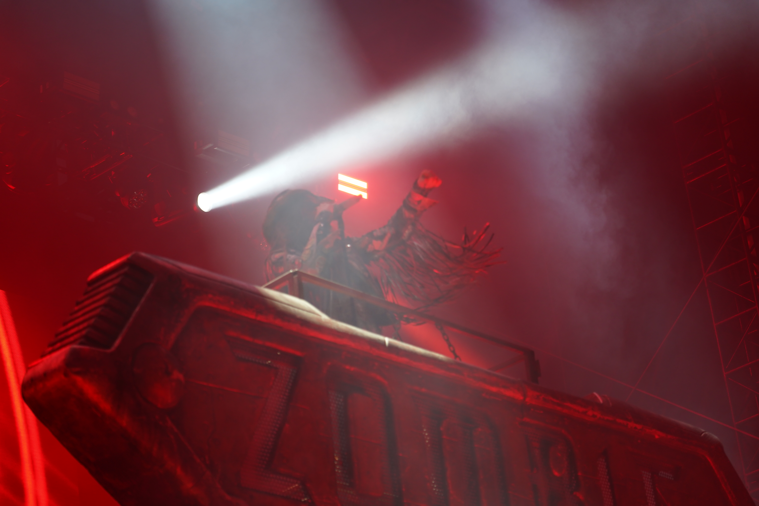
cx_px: 380
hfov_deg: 19.5
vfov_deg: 13.0
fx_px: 2214
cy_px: 253
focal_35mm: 105
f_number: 4
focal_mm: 105
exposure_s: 1/125
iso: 800
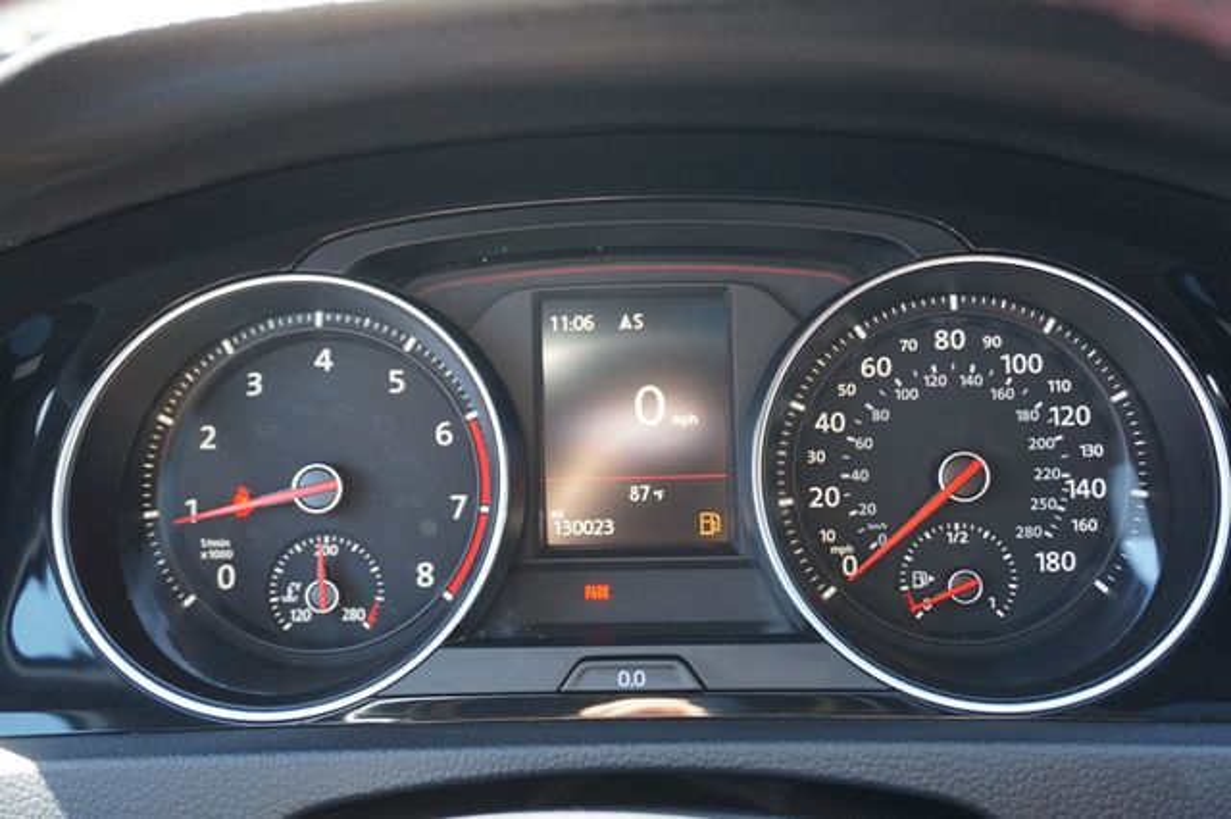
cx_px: 616
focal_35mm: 38
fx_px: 1282
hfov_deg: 51.3
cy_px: 410
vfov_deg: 35.5
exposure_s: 1/60
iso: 500
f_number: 4.5
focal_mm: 25
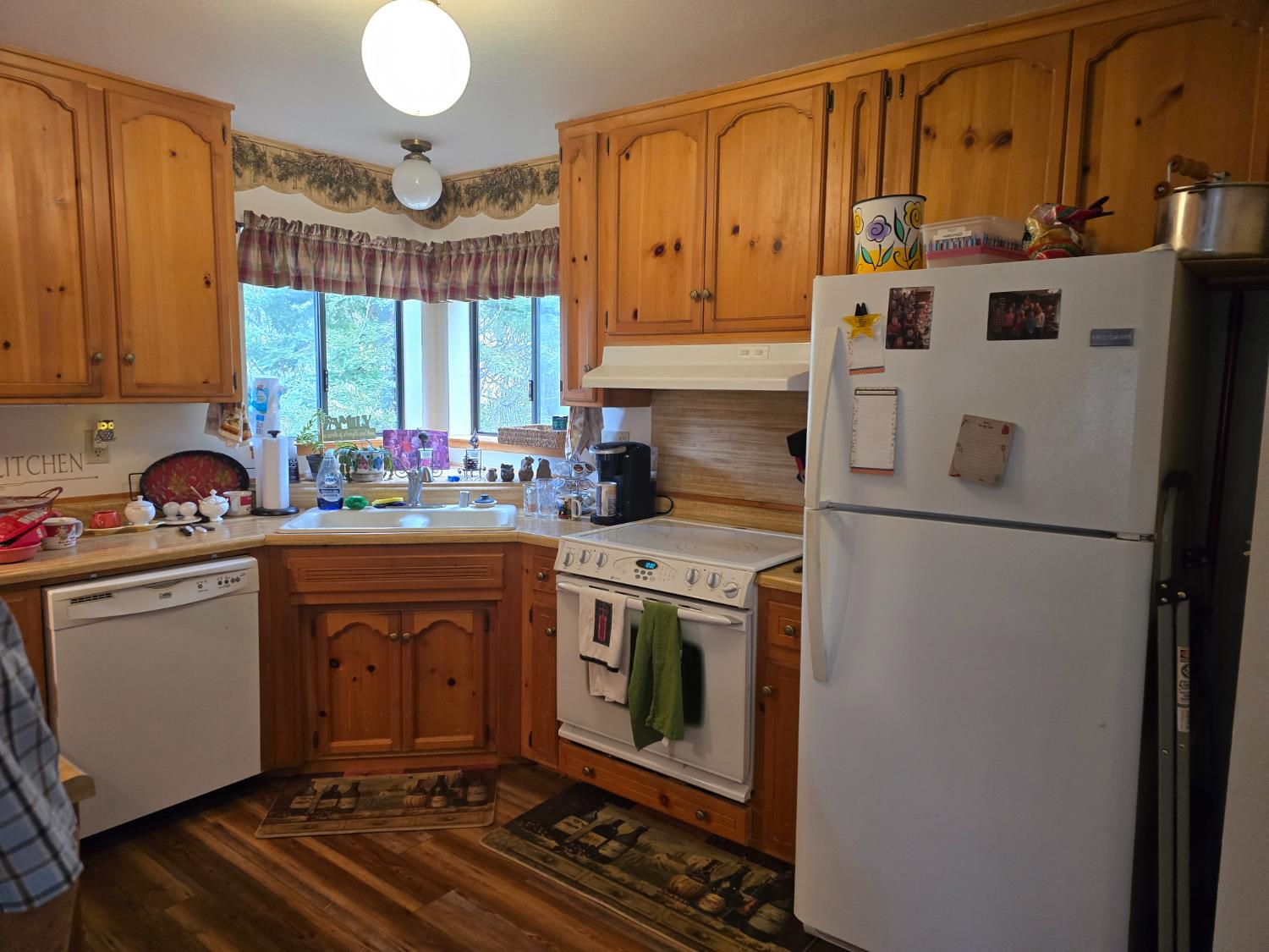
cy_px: 476
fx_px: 843
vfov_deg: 58.9
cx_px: 634
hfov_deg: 73.9
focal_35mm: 23
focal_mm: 6.3
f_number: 1.7
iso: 500
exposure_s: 1/120
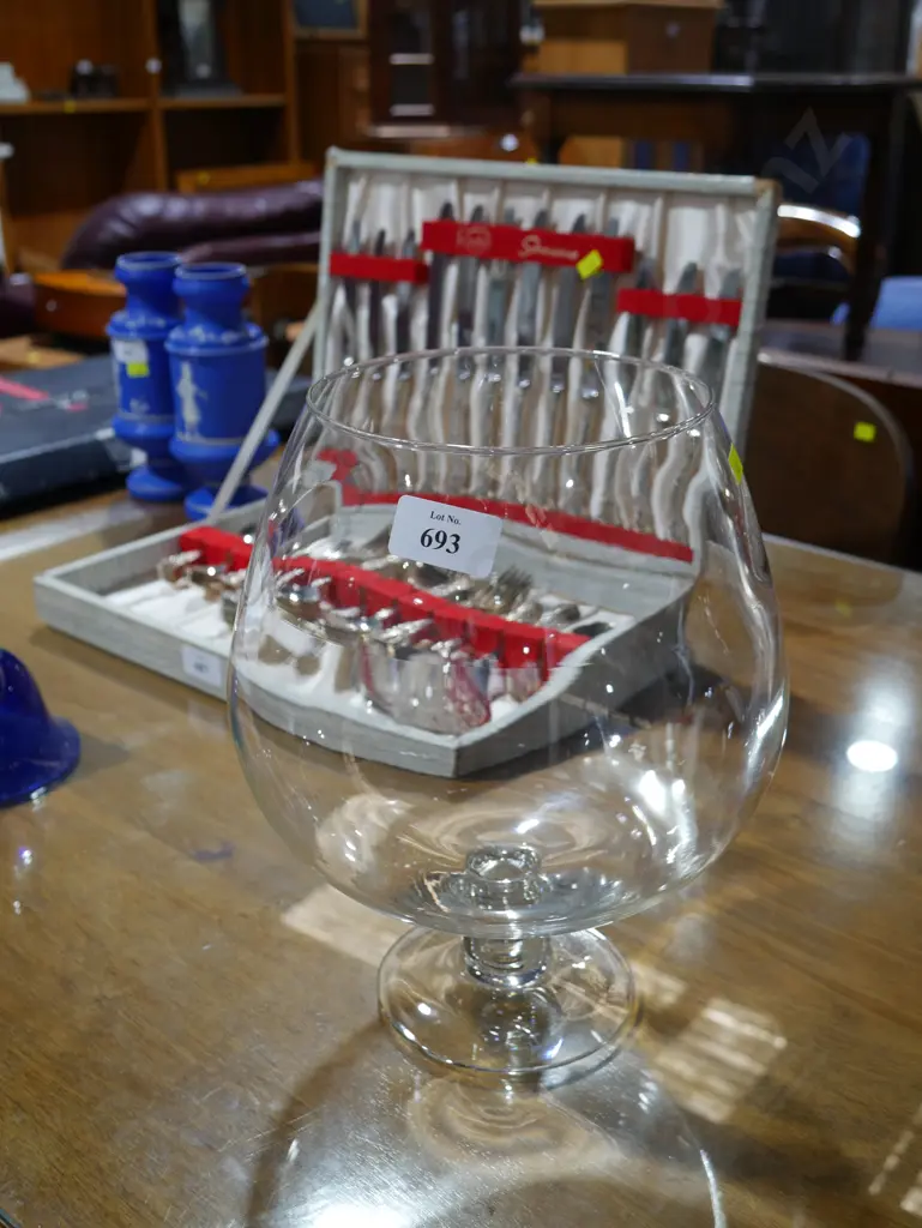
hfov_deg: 36.0
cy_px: 614
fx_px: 1419
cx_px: 461
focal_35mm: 40
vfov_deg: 46.8
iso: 320
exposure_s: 1/60
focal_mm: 20
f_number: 4.4
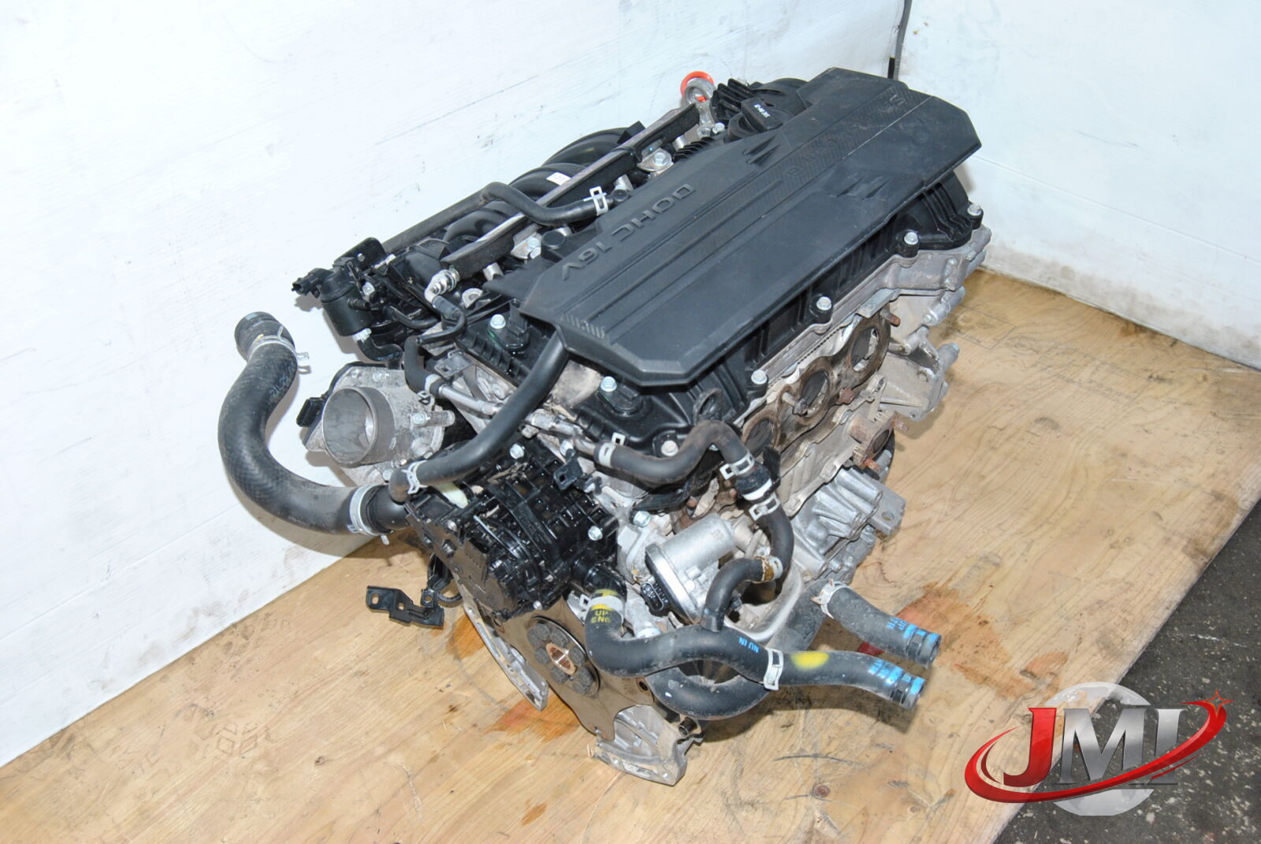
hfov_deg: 46.3
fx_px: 1473
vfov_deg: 32.0
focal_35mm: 42
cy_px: 422
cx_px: 630
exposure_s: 1/200
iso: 400
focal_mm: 28
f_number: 7.1
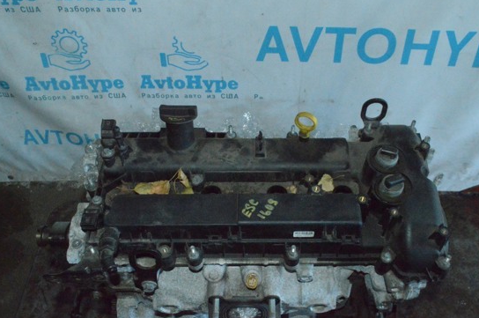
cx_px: 249
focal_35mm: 41
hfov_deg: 47.9
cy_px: 155
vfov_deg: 32.8
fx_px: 539
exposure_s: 1/100
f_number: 16
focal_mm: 23
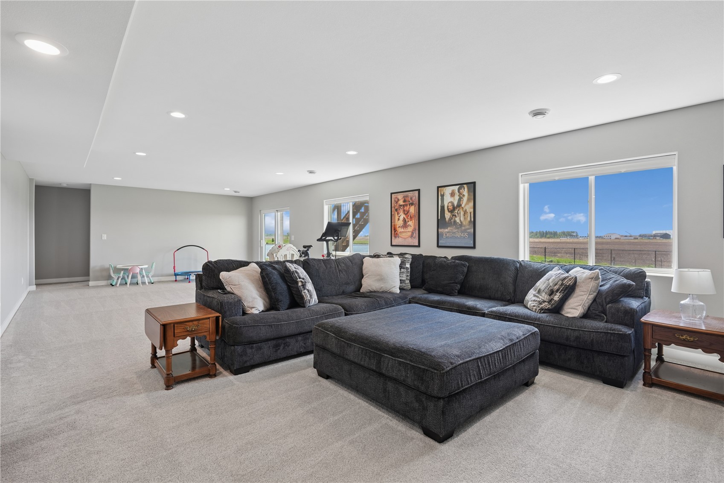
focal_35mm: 16
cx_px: 362
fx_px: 322
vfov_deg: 73.7
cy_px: 242
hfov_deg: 96.7
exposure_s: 1/25
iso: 400
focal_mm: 16
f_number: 8
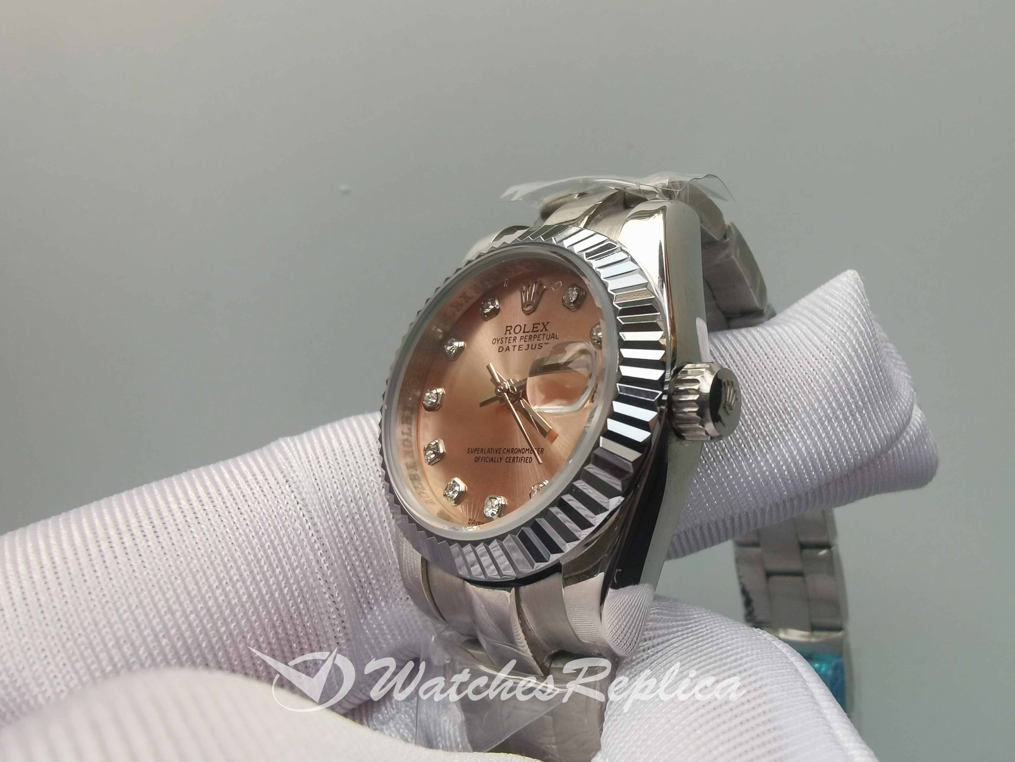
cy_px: 381
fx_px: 762
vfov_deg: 53.1
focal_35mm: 26
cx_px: 508
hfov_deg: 67.3
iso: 80
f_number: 2.2
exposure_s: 1/100
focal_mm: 2.26
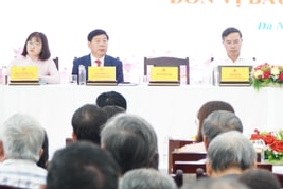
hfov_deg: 10.2
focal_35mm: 200
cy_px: 36
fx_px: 1572
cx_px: 258
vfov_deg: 6.9
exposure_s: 1/60
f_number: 4.5
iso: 1000
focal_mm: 66
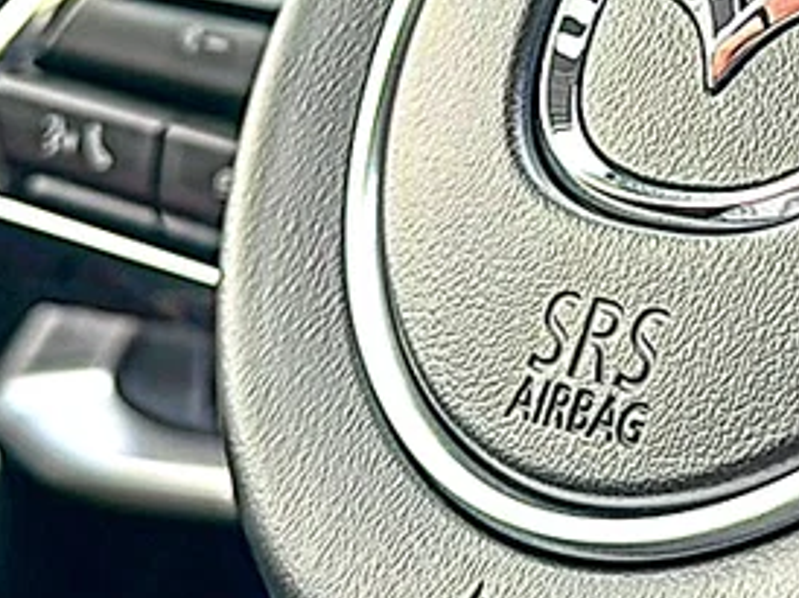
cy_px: -66
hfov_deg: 17.7
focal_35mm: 110
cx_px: 642
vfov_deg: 13.2
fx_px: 2537
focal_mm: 6.86
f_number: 1.78
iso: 64
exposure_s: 1/205
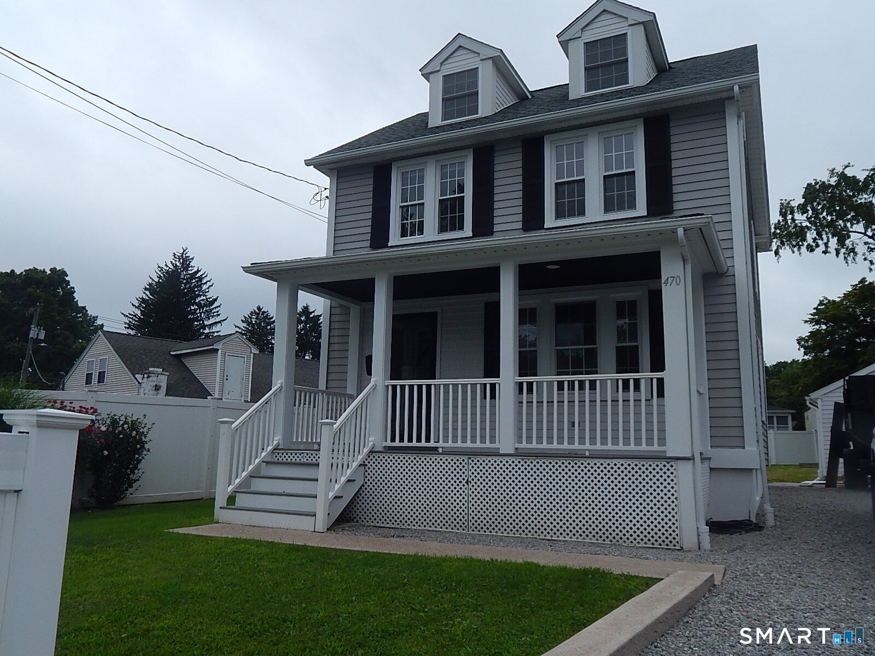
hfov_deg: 63.4
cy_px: 328
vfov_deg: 49.7
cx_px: 438
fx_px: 708
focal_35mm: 28
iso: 125
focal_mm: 5.1
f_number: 3.2
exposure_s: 1/1250
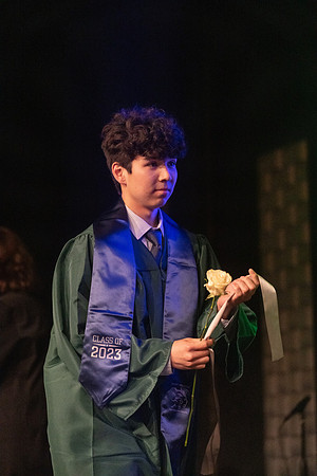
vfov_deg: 18.8
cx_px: 158
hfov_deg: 12.6
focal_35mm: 109
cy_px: 238
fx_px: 1440
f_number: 2.8
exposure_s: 1/1000
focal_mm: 109
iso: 16000
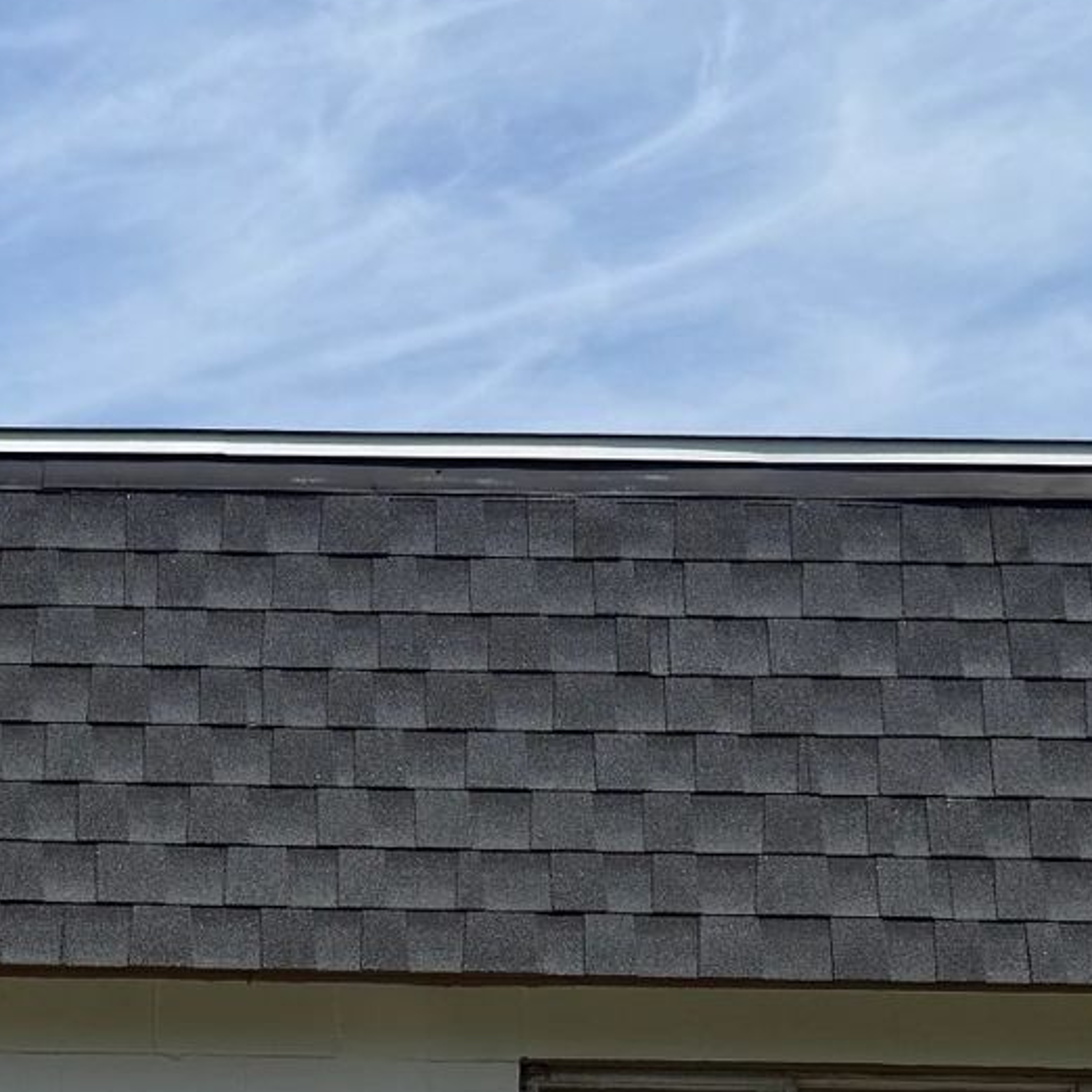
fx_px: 3712
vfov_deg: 16.3
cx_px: -54
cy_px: 1174
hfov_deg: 16.3
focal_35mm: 104
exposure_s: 1/6711
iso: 80
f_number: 1.78
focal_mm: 6.76
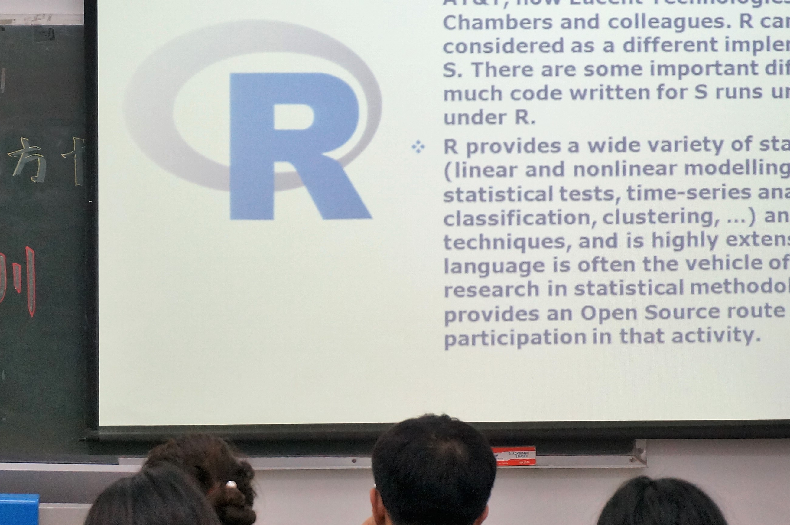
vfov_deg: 9.7
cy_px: 271
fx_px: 3091
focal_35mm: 141
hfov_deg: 14.5
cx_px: 139
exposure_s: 1/80
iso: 1250
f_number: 5.6
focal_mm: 50
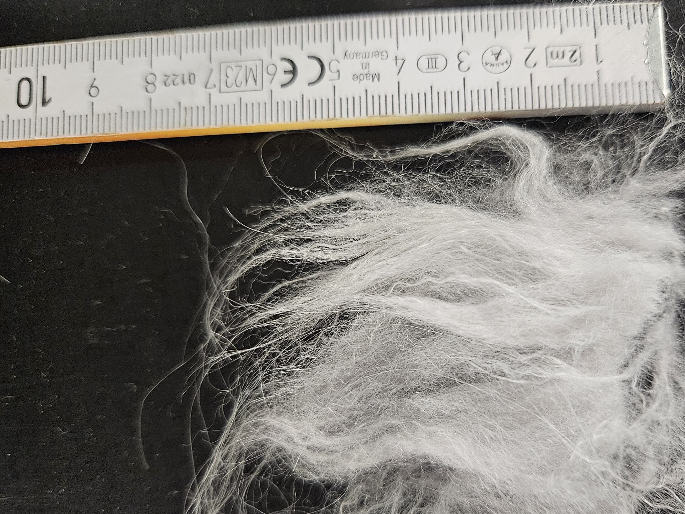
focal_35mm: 27
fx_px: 534
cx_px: 387
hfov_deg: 65.1
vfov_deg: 51.2
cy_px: 290
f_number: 1.8
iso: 640
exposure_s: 1/50
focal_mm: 5.4
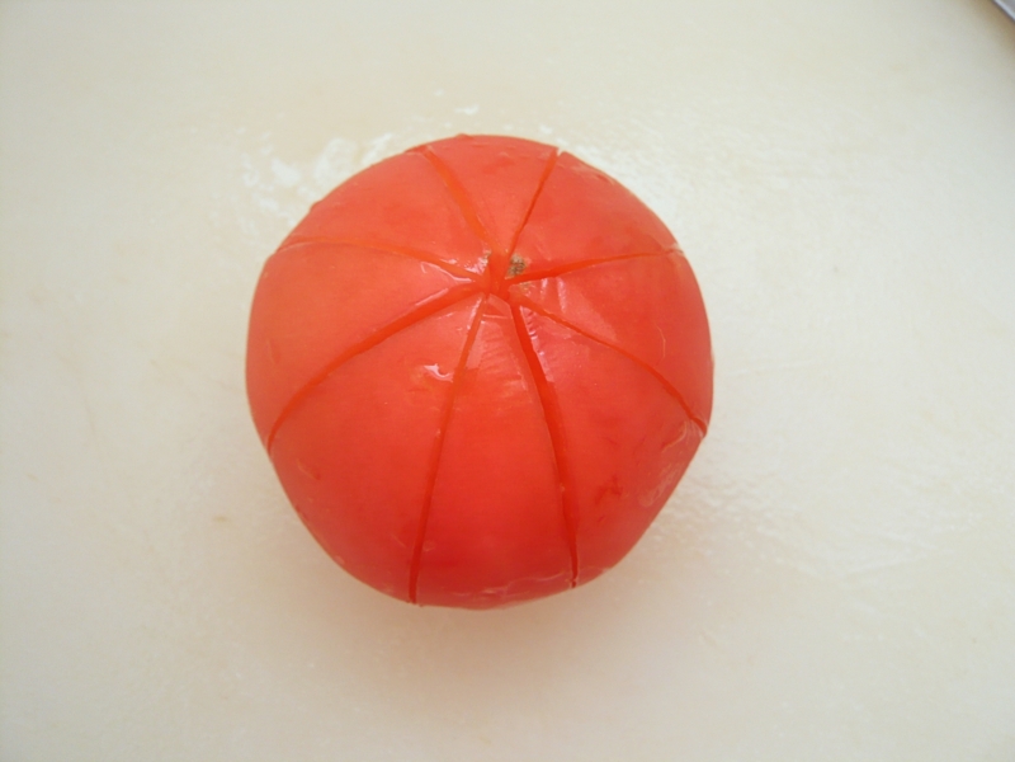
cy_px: 381
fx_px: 821
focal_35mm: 28
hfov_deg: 63.4
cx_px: 508
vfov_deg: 49.7
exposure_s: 1/8
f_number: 2.8
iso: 200
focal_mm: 4.6
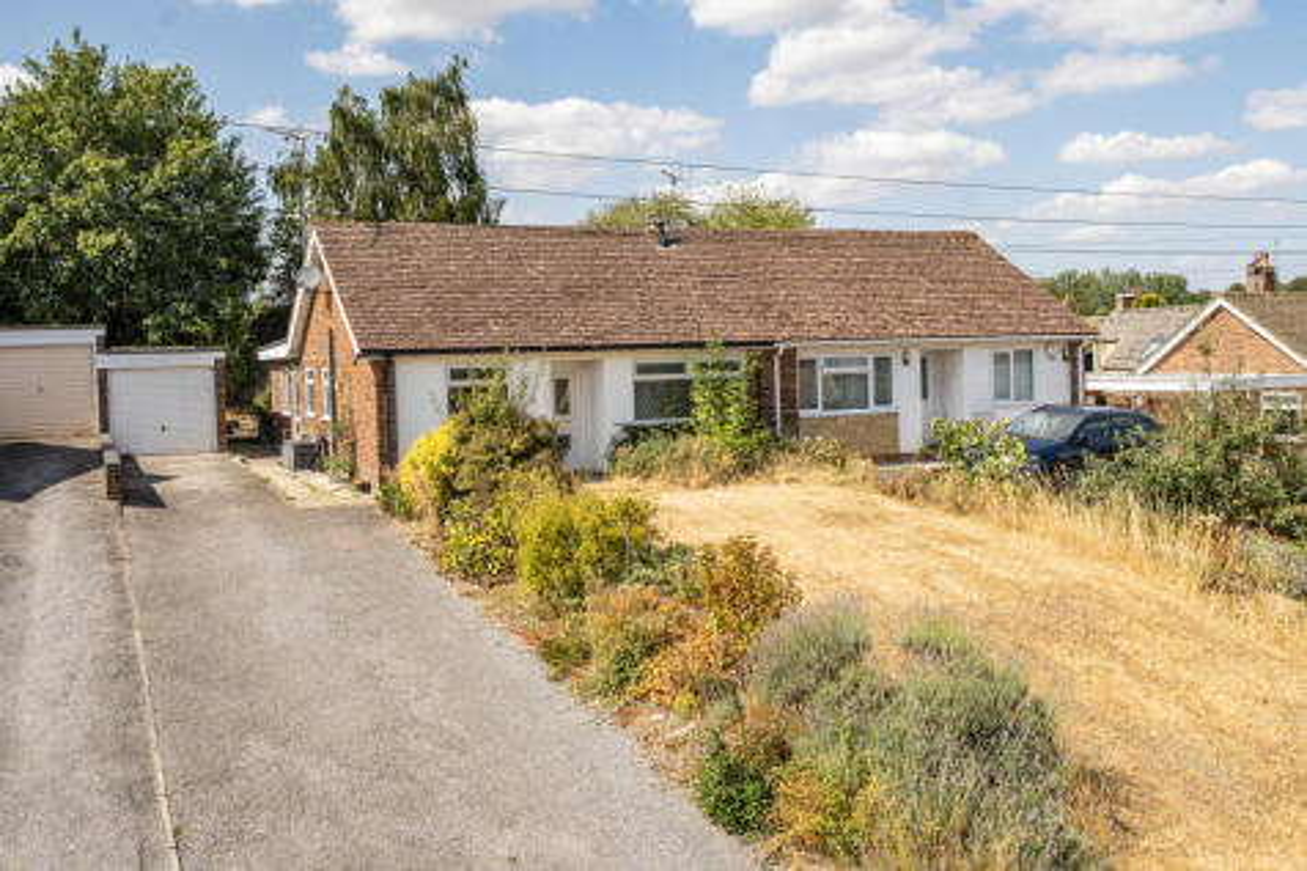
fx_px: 1198
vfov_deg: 39.9
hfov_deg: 57.2
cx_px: 654
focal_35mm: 33
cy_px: 436
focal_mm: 22
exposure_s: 1/1250
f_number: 8
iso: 400
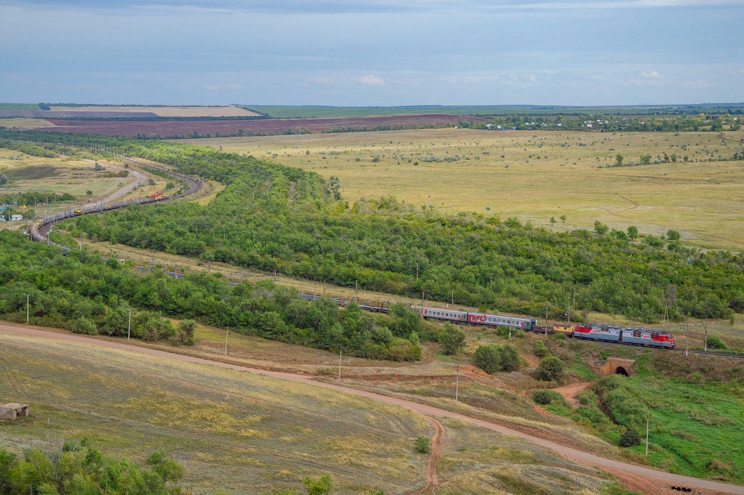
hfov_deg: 26.0
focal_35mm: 78
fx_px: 1611
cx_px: 372
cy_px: 248
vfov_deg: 17.5
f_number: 7.1
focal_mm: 52
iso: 200
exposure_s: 1/500
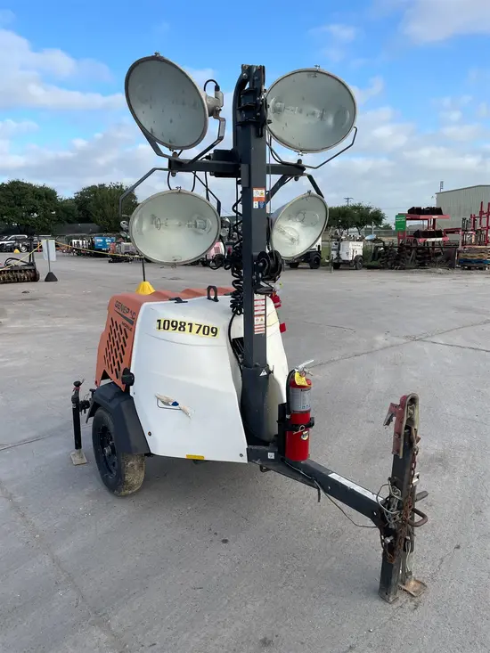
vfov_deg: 67.3
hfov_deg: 53.1
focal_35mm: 26
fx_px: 491
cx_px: 245
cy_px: 326
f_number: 1.6
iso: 32
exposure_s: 1/1984
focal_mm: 4.2
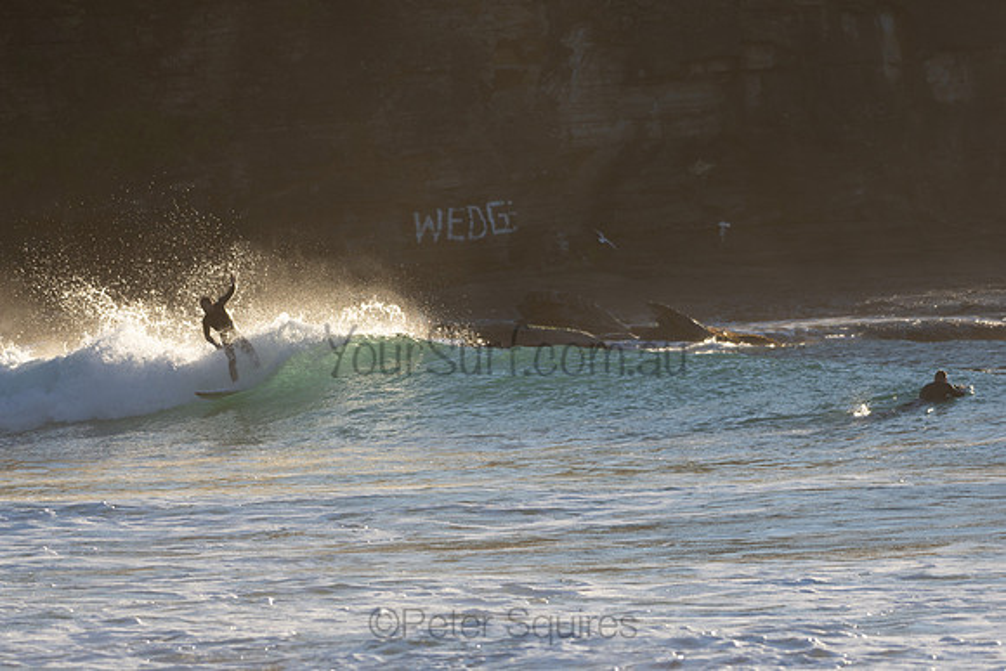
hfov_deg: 5.3
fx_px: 10900
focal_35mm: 390
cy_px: 336
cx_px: 503
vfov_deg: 3.5
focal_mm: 260
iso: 125
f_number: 5.6
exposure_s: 1/640
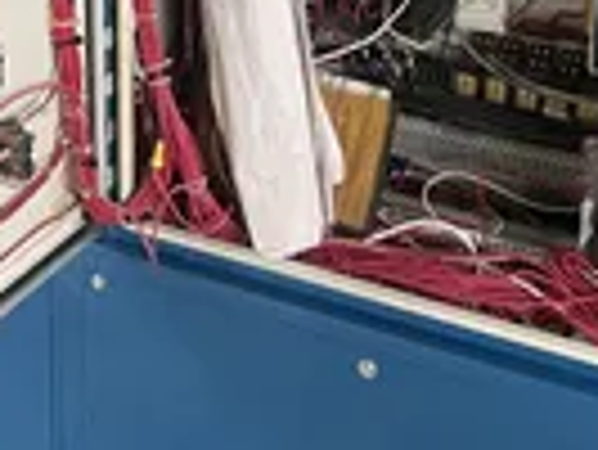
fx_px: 1349
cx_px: 189
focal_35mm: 78
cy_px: -126
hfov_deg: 24.8
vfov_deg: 17.8
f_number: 1.5
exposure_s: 1/60
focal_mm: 5.7
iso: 160
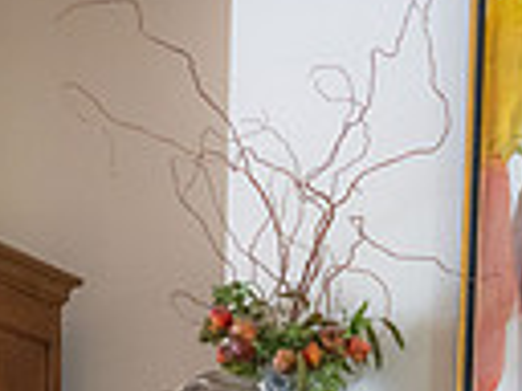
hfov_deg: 20.4
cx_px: 526
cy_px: 692
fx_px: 1402
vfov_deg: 14.2
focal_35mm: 93
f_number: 4.5
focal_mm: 27.5
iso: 5600
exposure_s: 1/160
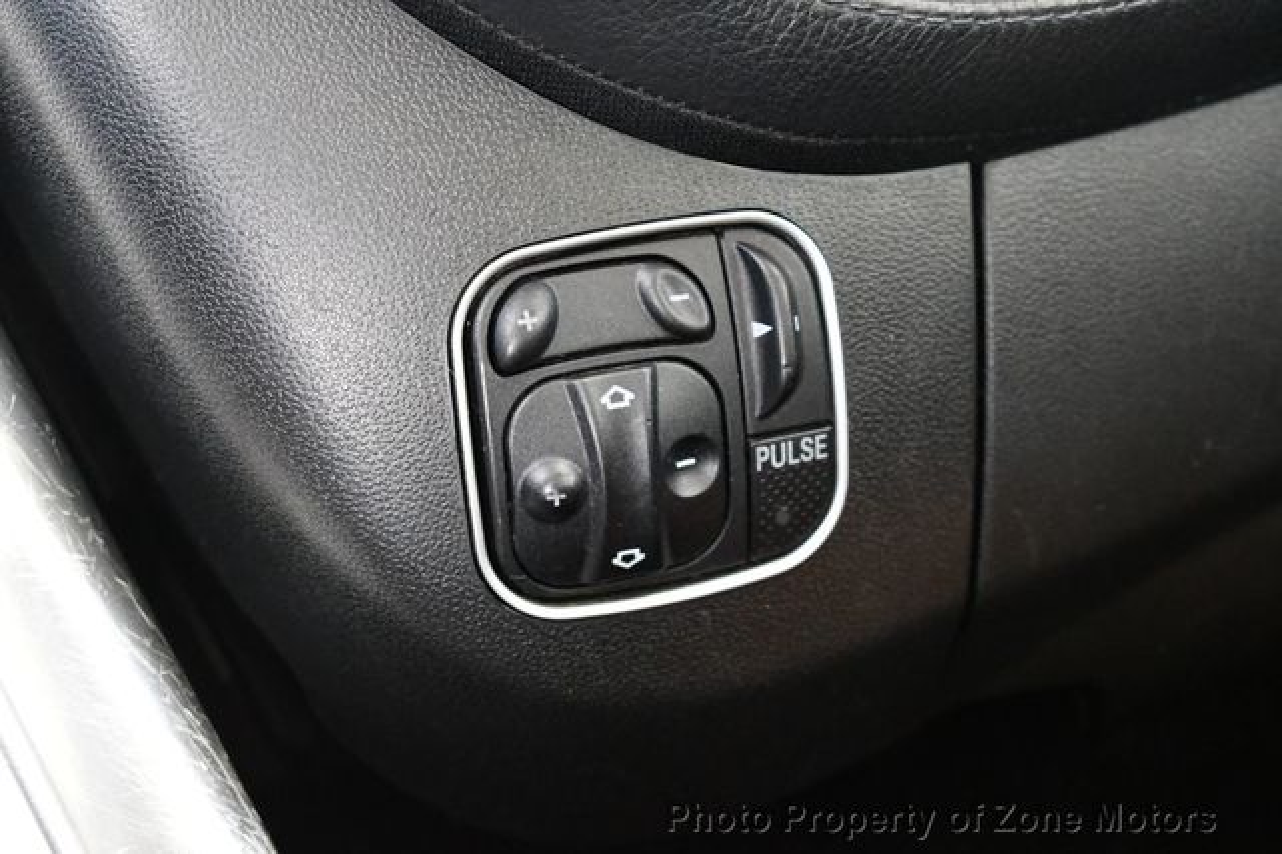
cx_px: 641
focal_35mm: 82
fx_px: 2918
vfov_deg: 16.6
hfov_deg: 24.8
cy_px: 427
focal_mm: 55
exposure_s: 1/60
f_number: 5.6
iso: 8000
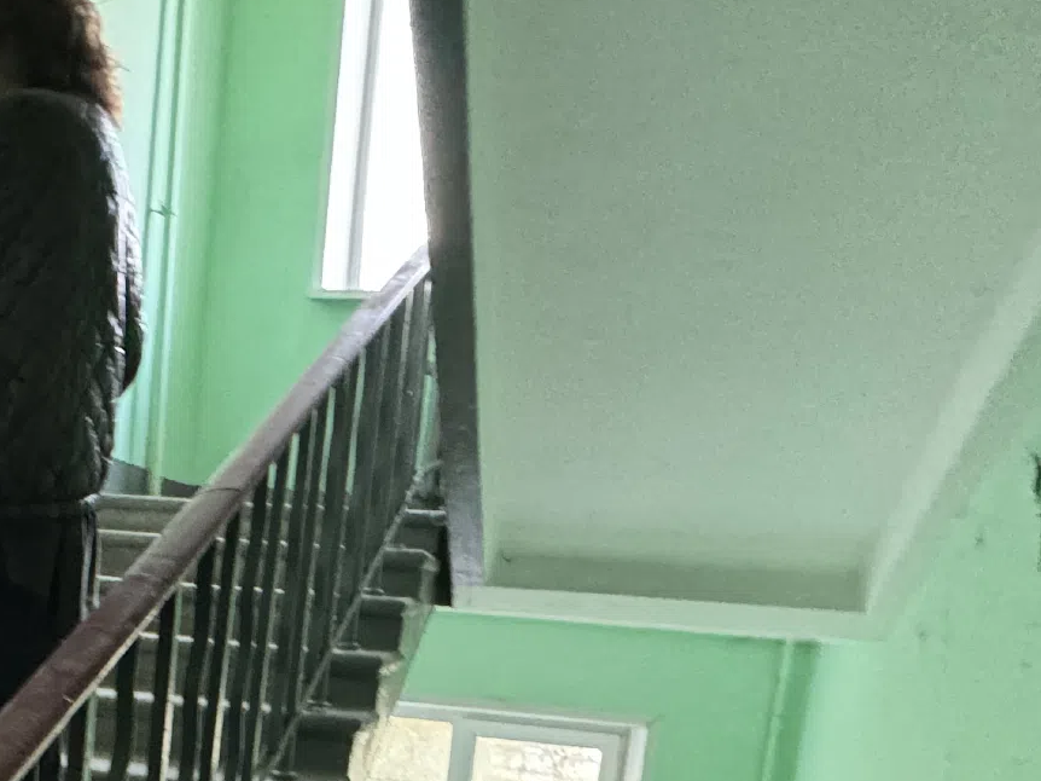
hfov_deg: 45.8
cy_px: 843
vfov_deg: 32.7
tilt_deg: -10.3
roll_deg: -7.0
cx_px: 235
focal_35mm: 39
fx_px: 1173
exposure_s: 1/60
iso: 800
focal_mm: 2.22
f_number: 2.2
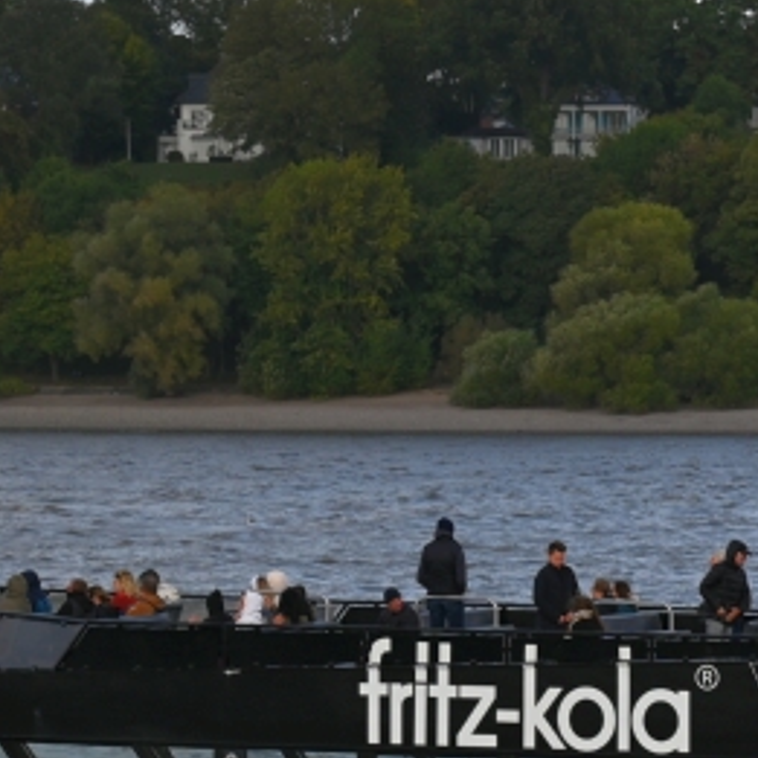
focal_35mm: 217
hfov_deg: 8.0
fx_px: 5376
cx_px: 938
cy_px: 594
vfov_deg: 8.1
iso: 110
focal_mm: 65
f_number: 5.6
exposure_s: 1/500
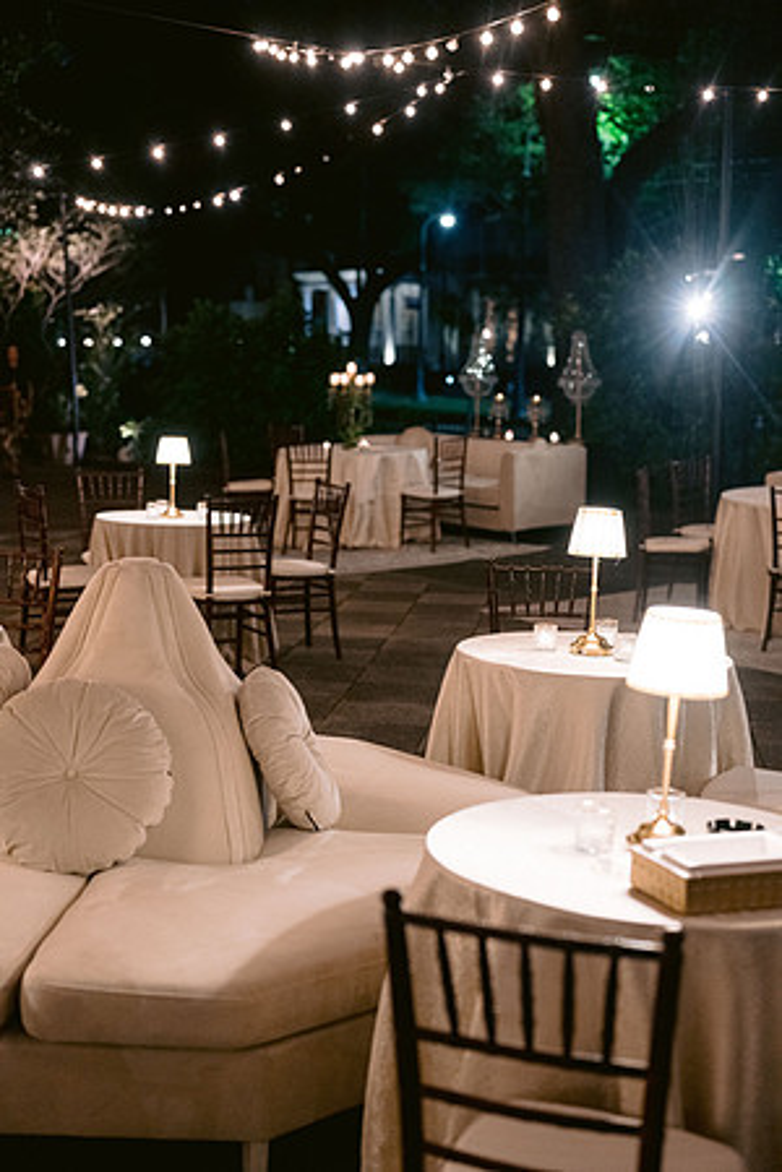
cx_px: 391
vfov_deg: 39.6
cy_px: 586
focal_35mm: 50
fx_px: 1629
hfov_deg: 27.0
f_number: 2.5
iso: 1600
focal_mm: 50
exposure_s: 1/80
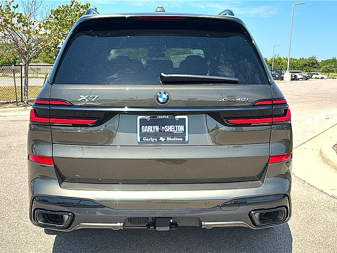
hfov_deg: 52.6
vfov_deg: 40.7
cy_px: 126
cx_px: 168
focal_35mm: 35
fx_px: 341
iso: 80
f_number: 1.78
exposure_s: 1/4049
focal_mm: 6.86
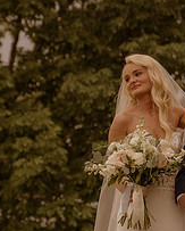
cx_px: 193
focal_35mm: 281
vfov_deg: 6.9
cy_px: 109
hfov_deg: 5.5
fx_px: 1919
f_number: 3.2
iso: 1000
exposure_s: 1/1250
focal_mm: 70
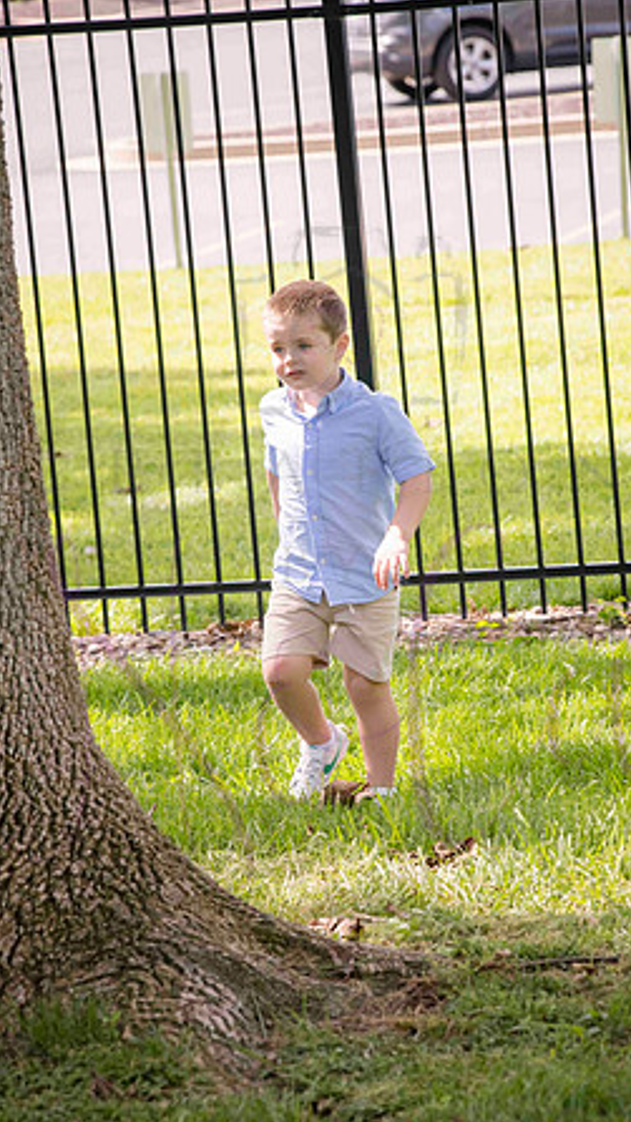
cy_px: 561
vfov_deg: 13.1
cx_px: 357
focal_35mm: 164
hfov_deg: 7.4
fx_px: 4876
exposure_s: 1/320
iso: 400
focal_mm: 155
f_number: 9
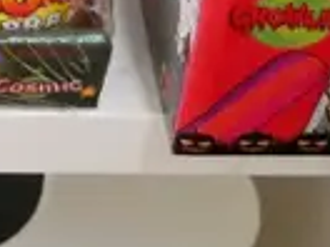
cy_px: -397
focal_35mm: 232
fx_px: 2212
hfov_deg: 8.2
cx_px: -262
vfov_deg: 6.1
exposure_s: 1/50
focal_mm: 15
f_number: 4
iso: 3200
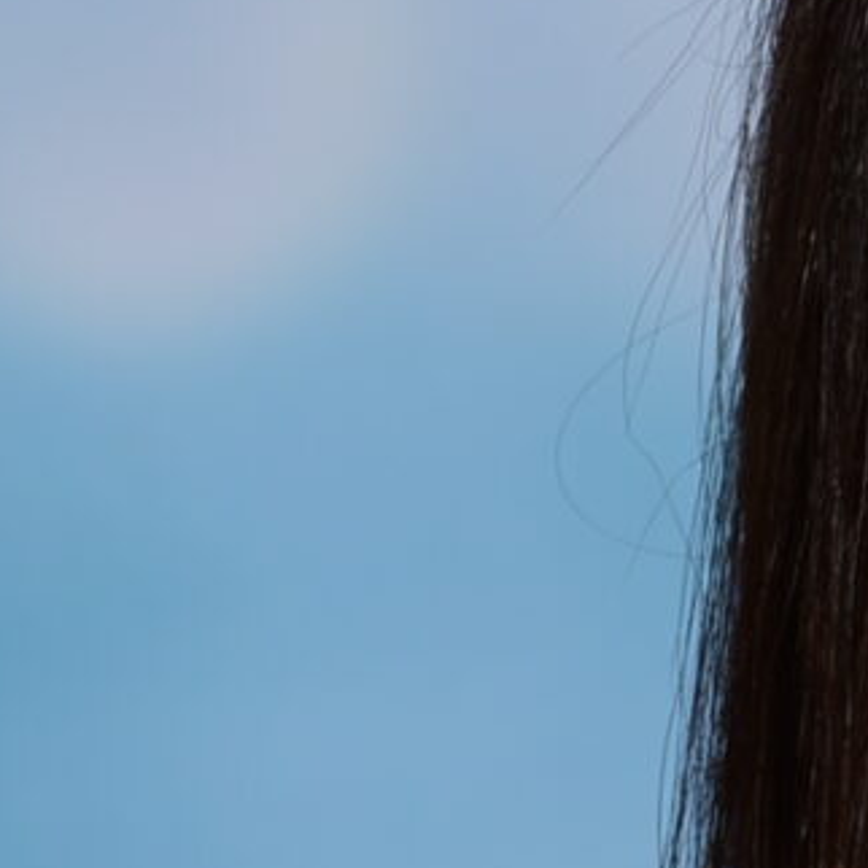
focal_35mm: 810
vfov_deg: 2.2
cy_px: 1577
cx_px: 1762
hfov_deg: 2.2
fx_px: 22979
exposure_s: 1/160
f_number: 11
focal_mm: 120
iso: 100
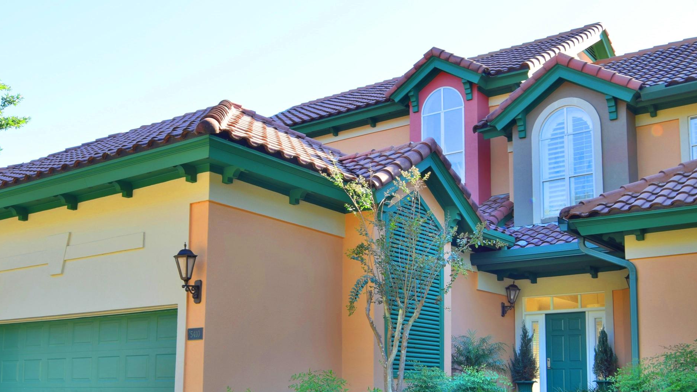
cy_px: 289
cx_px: 389
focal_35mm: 43
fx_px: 792
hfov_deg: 47.4
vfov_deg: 27.5
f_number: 7.1
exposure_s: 1/50
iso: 200
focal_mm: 17
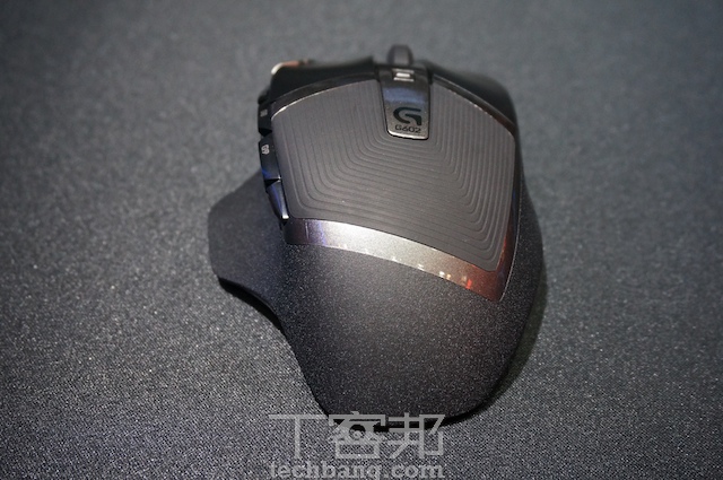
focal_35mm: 44
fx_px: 873
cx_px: 362
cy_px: 240
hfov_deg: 45.0
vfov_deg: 30.8
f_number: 5.6
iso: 1600
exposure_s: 1/60
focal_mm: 29
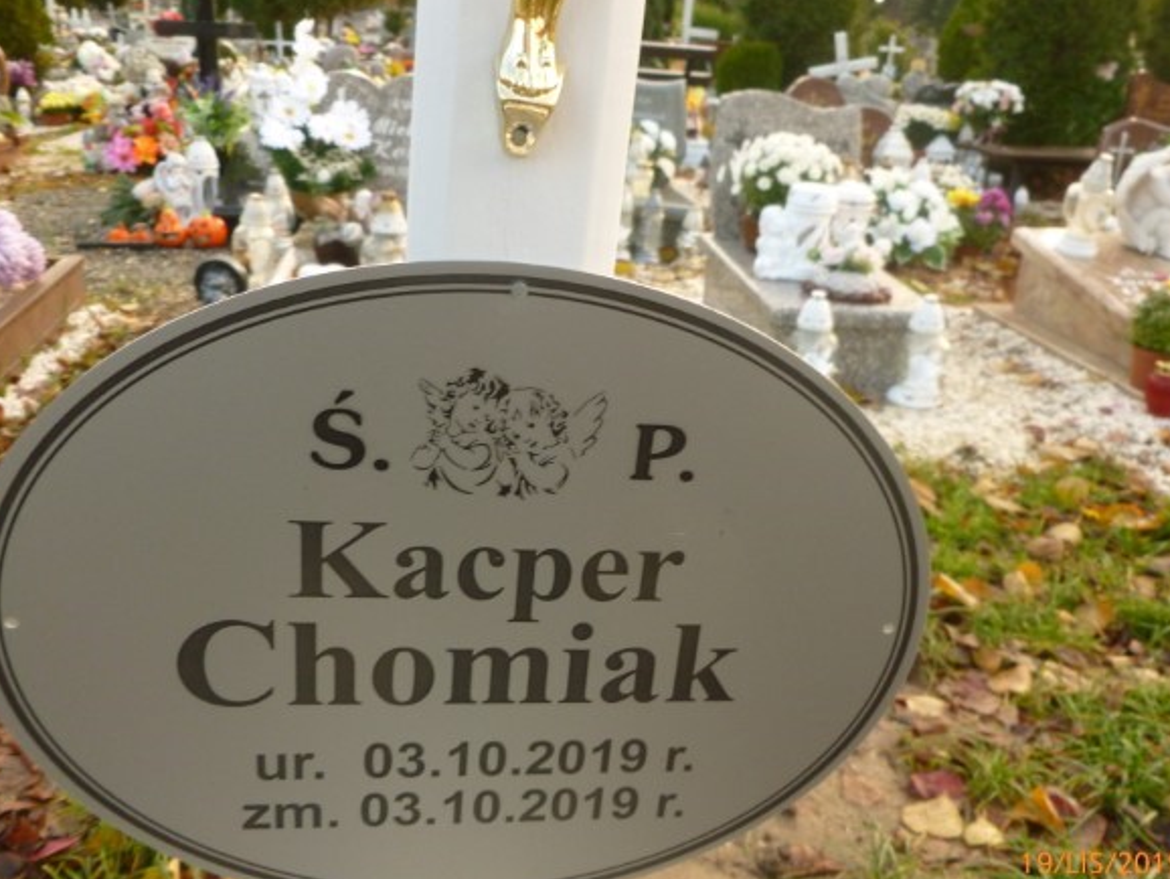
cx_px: 619
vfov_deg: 45.4
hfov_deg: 58.3
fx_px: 1048
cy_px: 474
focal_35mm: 31
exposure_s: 1/125
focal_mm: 5
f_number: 3.3
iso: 200
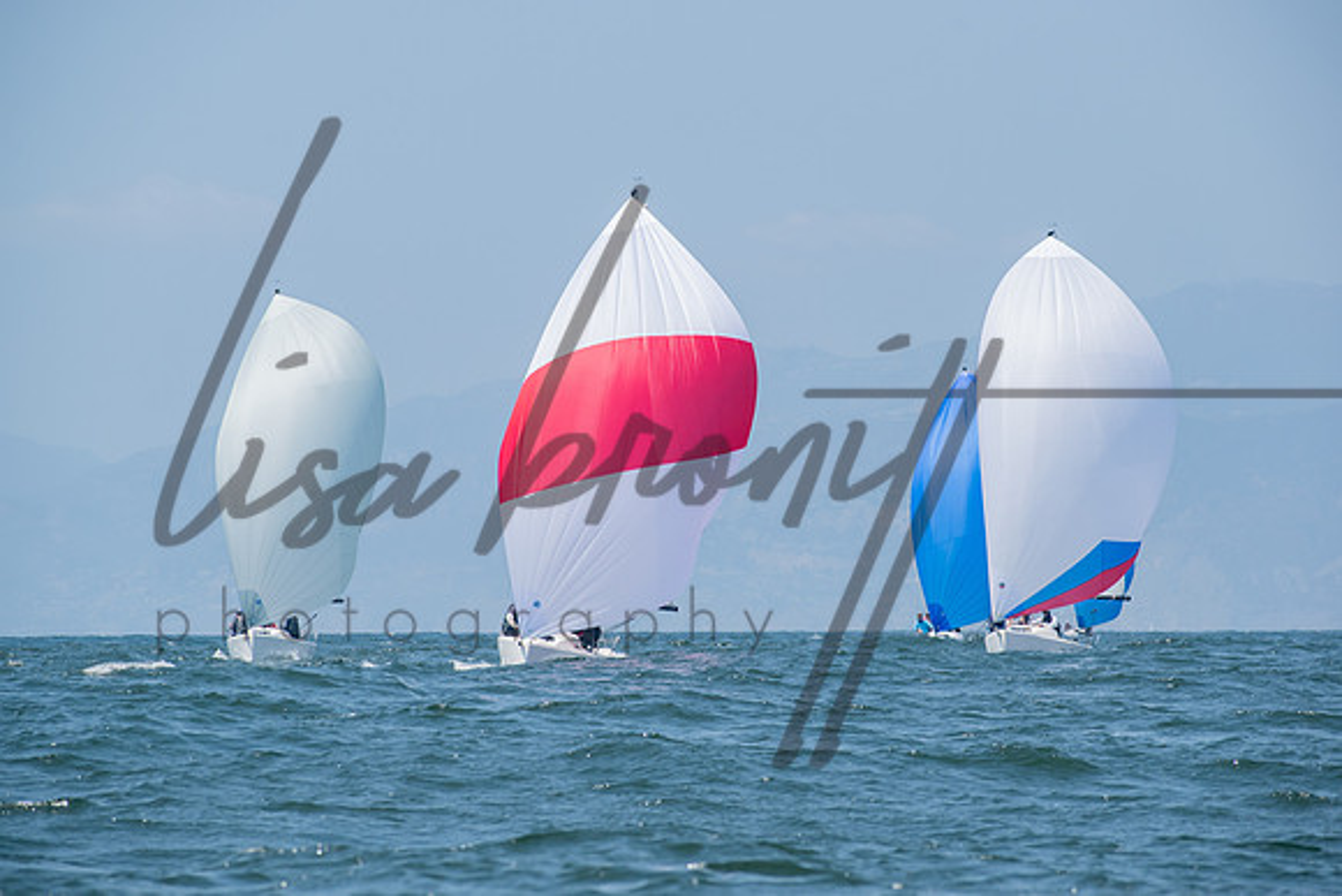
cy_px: 448
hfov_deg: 9.8
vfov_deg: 6.5
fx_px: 7841
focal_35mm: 210
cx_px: 671
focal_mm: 135
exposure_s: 1/1250
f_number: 8
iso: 400
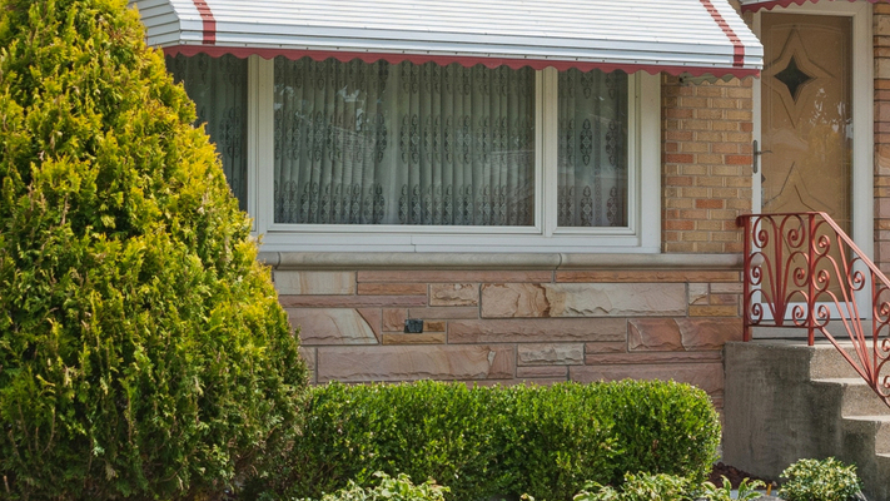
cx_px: 369
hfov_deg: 19.4
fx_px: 2596
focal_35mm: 110
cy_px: 59
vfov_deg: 11.0
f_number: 8
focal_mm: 46
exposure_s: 1/800
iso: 400
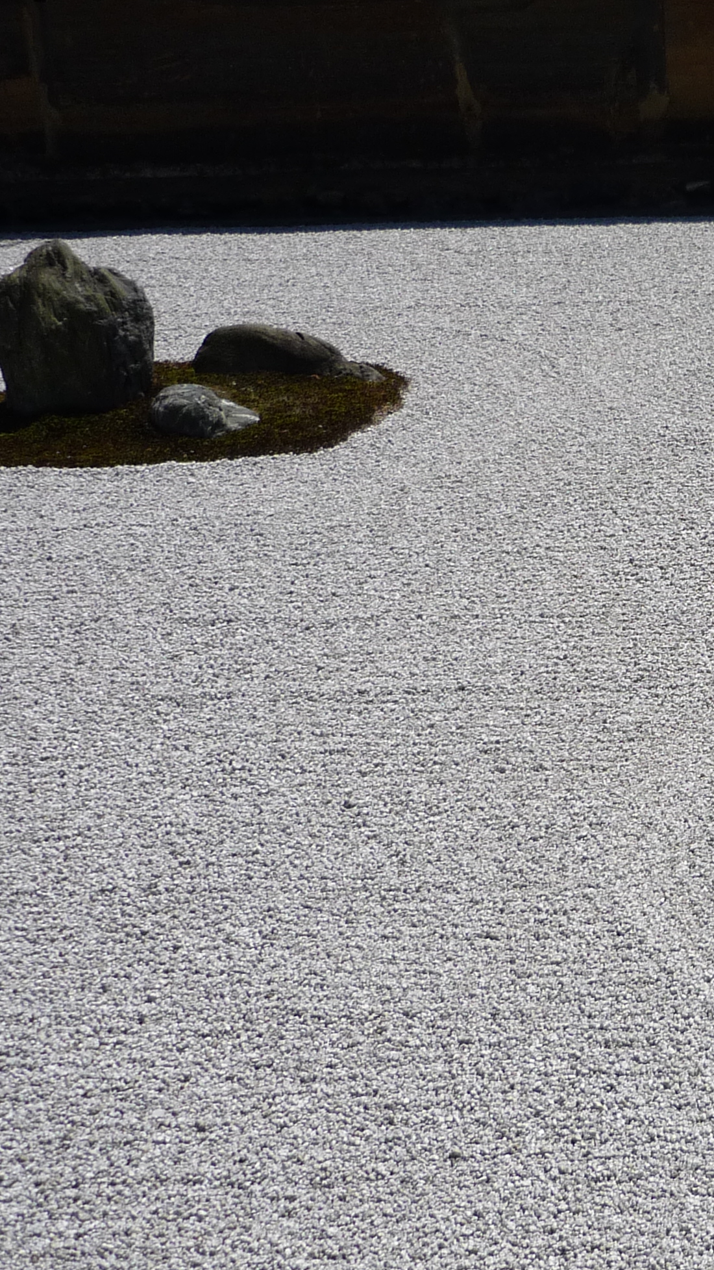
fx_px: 2020
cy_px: 629
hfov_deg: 18.9
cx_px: 862
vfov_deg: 34.9
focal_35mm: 60
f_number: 8
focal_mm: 5.5
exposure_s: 1/320
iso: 100
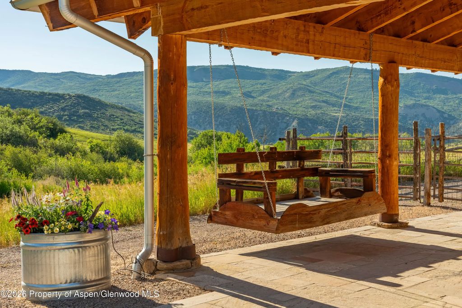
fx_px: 611
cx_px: 231
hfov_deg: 41.4
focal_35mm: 48
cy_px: 154
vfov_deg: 28.3
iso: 400
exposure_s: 1/3200
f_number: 11
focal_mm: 47.6
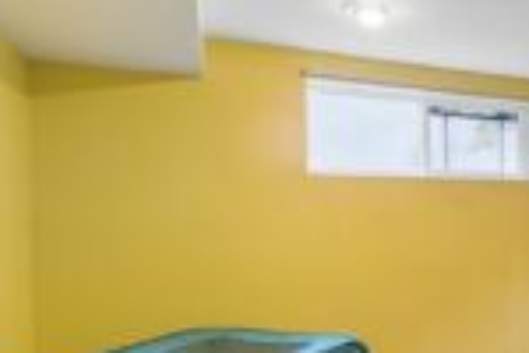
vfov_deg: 33.2
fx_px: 588
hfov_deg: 40.9
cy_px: 231
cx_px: 554
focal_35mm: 40
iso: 250
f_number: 9
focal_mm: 10
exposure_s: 1.6
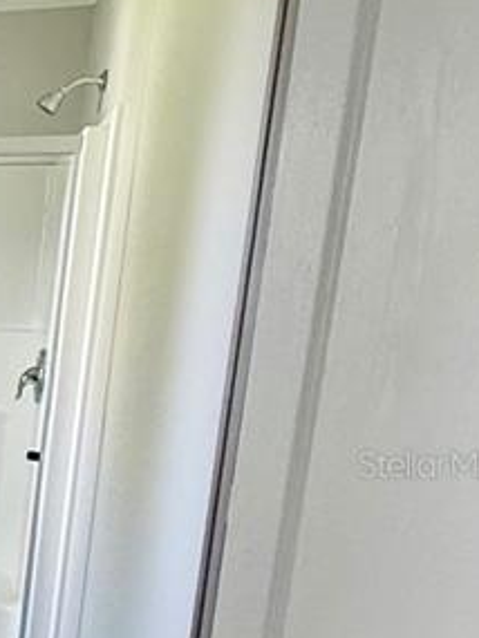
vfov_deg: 32.2
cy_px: 463
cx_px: -490
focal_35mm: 59
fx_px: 1088
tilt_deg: -8.6
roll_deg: -1.4
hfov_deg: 17.4
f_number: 2.2
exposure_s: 1/96
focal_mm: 2.22
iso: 320
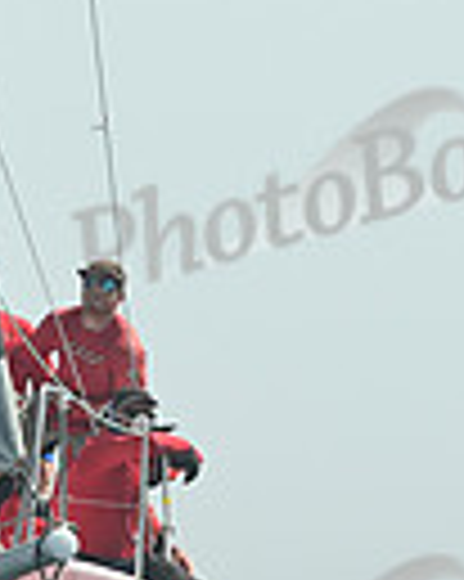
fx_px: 10518
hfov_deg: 2.5
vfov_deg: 3.2
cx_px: -158
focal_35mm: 612
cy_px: 479
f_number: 7.1
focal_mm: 145
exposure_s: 1/1250
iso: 320
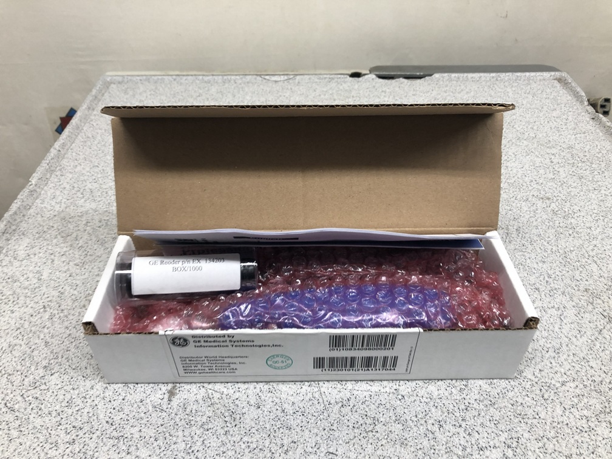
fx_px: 495
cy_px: 230
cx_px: 306
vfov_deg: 49.7
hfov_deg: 63.4
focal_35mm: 28
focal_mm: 3.99
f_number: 1.8
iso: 25
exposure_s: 1/30
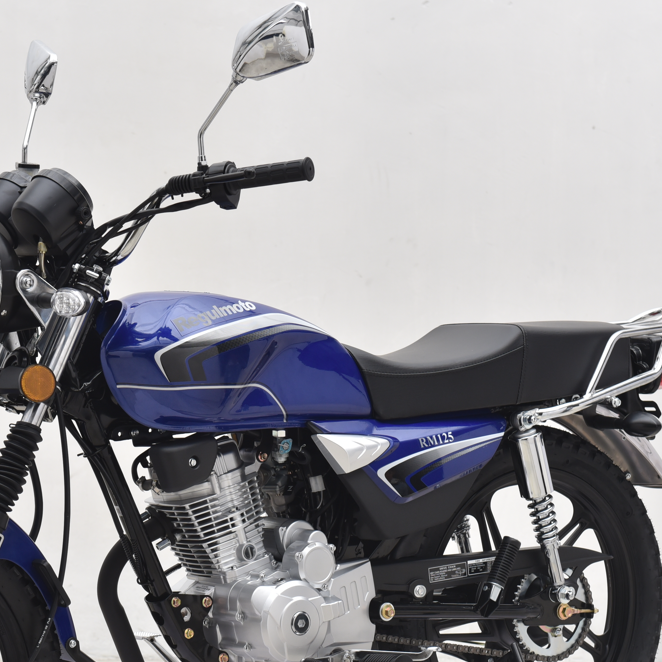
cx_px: 171
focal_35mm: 124
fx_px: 2683
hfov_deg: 14.0
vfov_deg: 14.0
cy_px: 453
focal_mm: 66
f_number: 5.6
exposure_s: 1/125
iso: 320
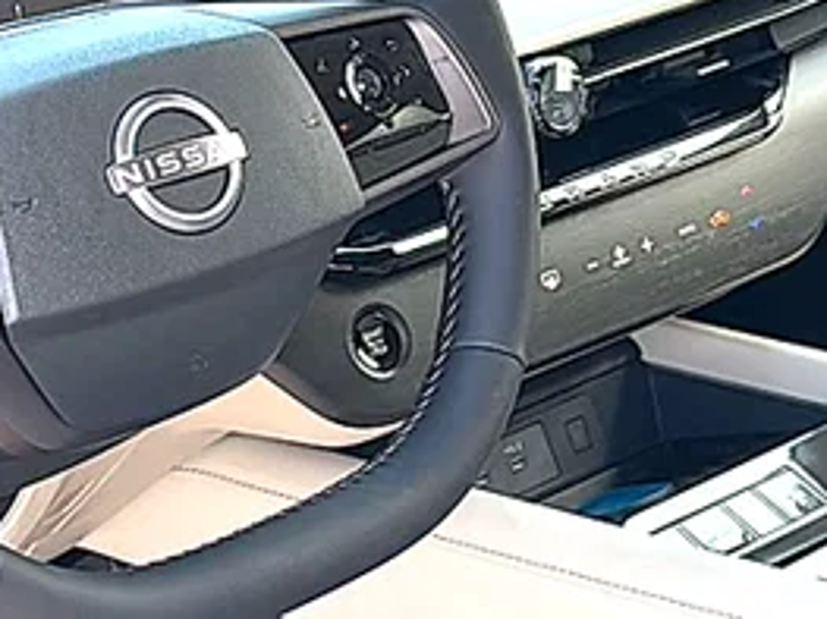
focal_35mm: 88
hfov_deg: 22.3
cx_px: 384
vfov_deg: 16.8
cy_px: 325
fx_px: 2101
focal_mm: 6.86
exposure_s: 1/347
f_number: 1.78
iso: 80
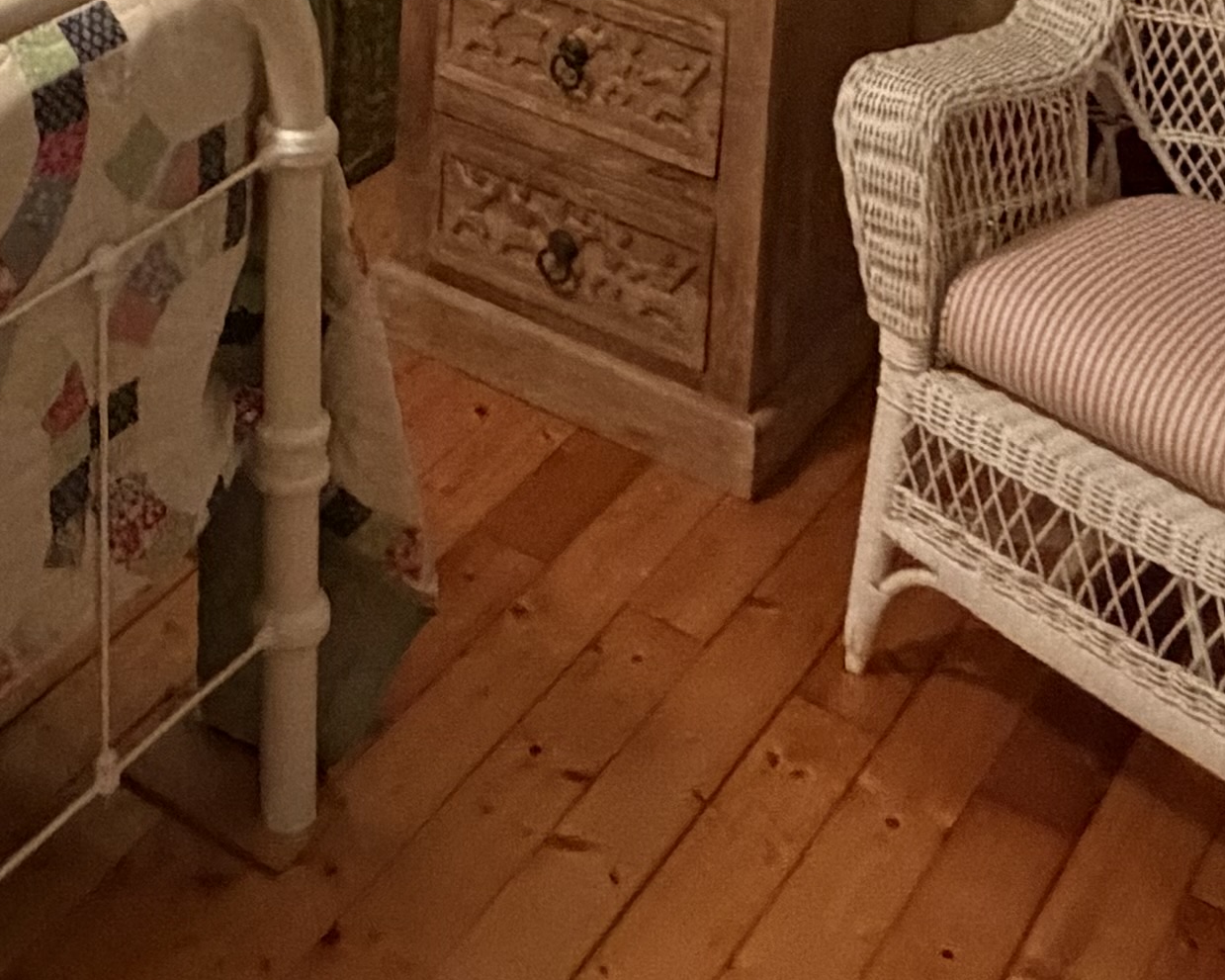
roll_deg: -1.9
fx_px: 2284
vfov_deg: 19.3
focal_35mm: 63
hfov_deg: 29.4
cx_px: 261
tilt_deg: -5.9
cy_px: -697
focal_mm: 2.22
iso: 800
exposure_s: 1/60
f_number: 2.2
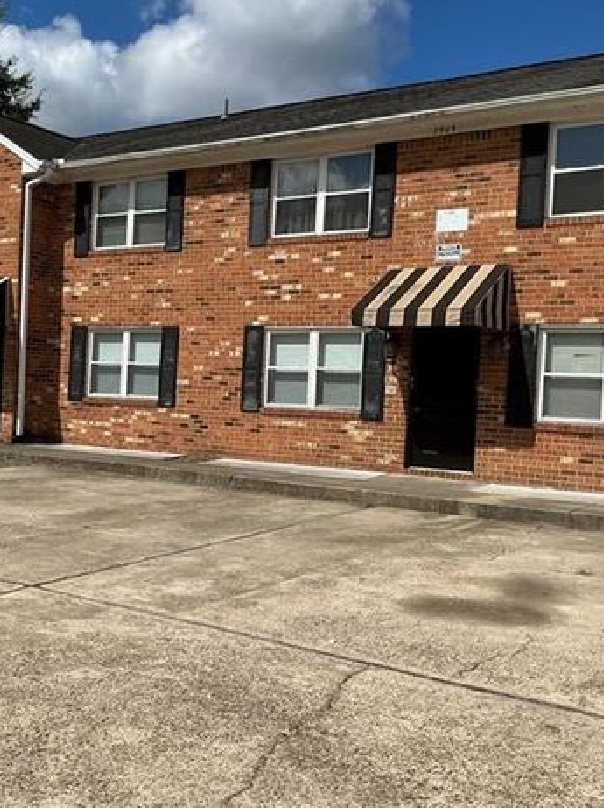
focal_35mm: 42
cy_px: 406
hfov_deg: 33.9
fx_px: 978
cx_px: 182
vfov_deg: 44.8
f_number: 1.8
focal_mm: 3
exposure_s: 1/3788
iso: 25
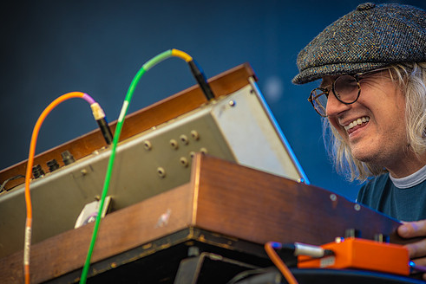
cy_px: 147
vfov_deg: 5.5
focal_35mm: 248
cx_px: 241
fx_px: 2936
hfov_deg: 8.3
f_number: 6.3
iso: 125
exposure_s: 1/160
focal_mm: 210
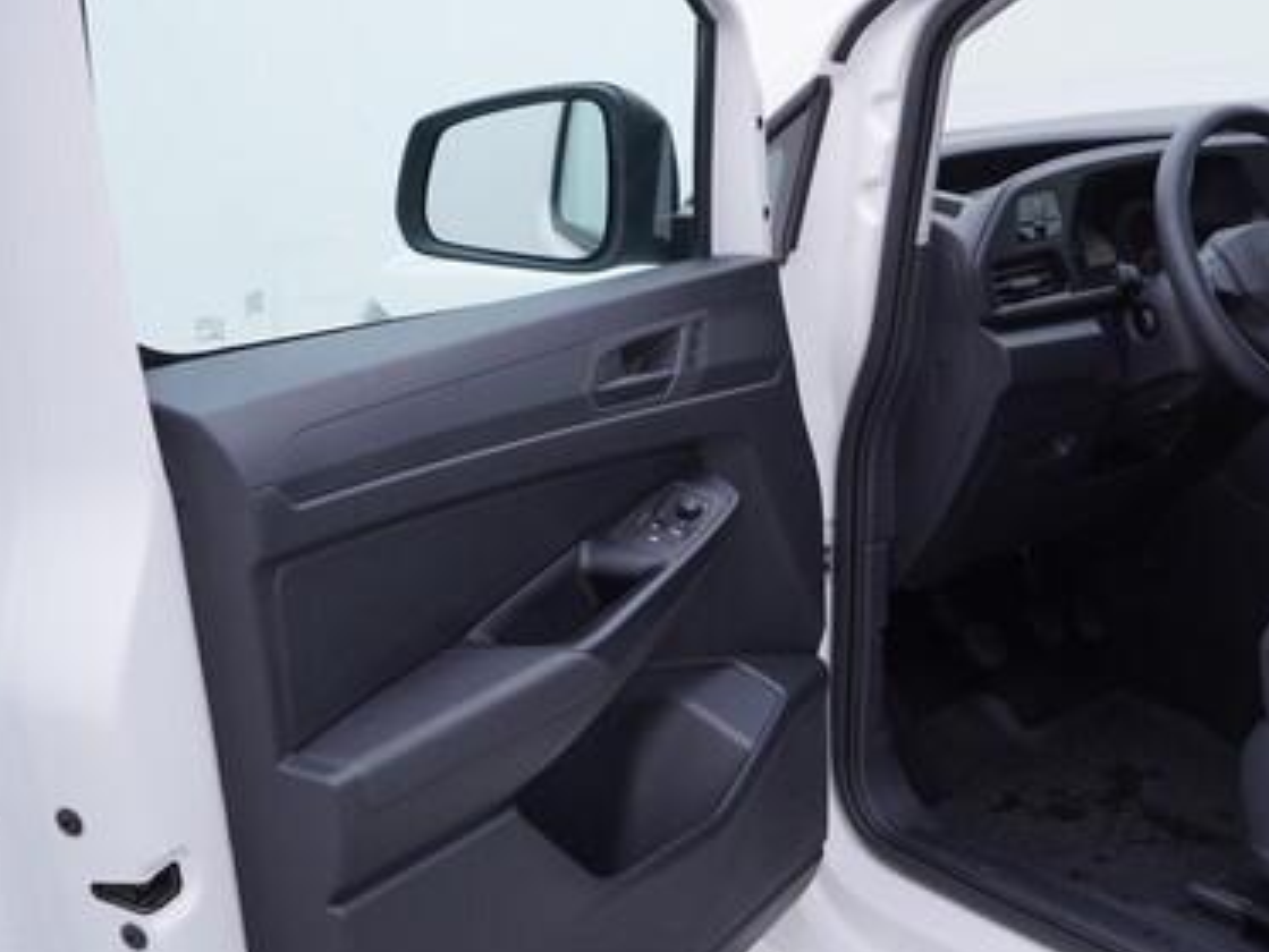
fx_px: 1870
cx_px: 854
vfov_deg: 28.5
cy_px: 403
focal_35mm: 51
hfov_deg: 37.1
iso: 125
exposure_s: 1/60
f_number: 3.5
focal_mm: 24
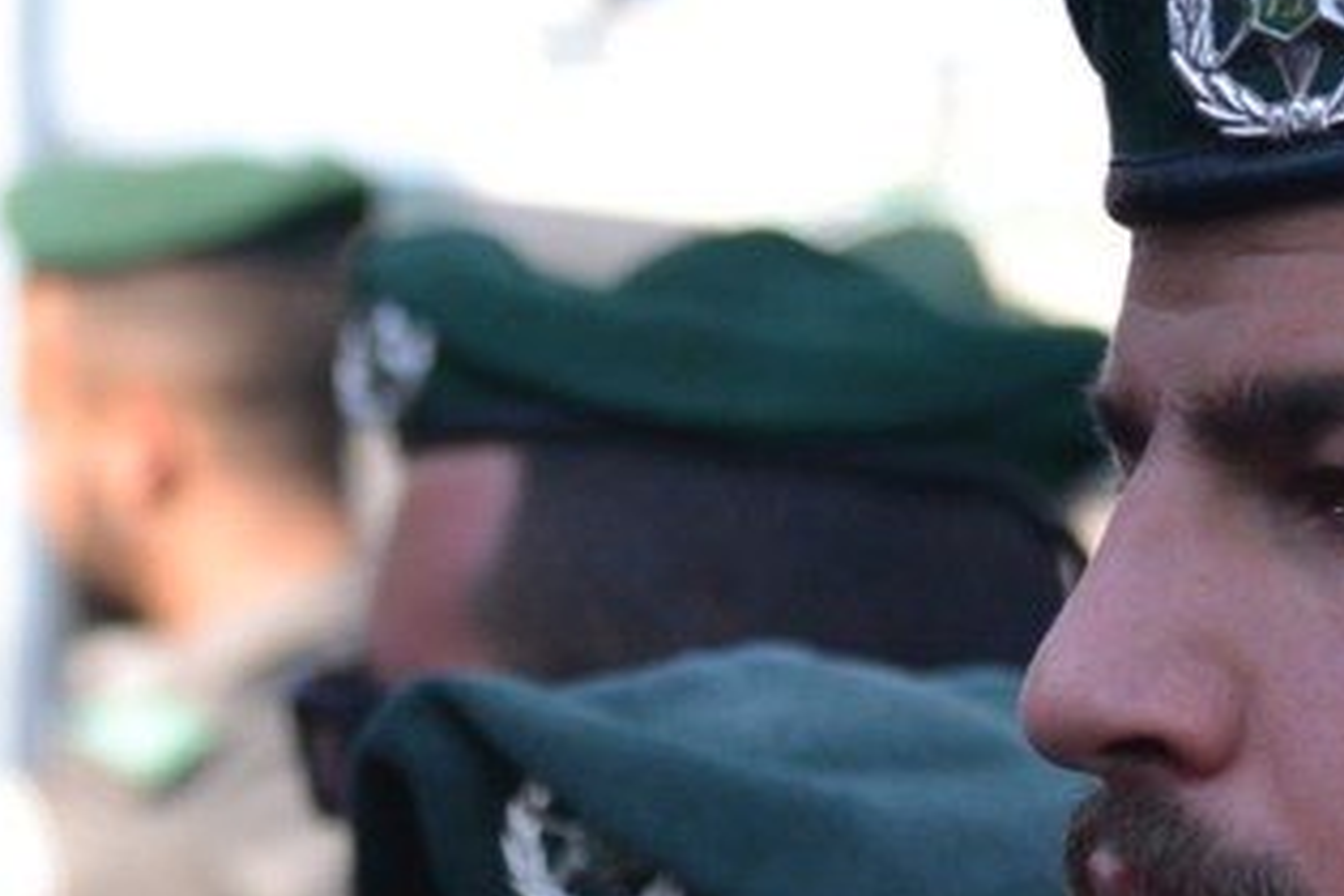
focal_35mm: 252
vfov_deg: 5.4
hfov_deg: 8.1
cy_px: 1075
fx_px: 9390
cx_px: -30
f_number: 4.5
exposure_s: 1/1600
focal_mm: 55
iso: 800
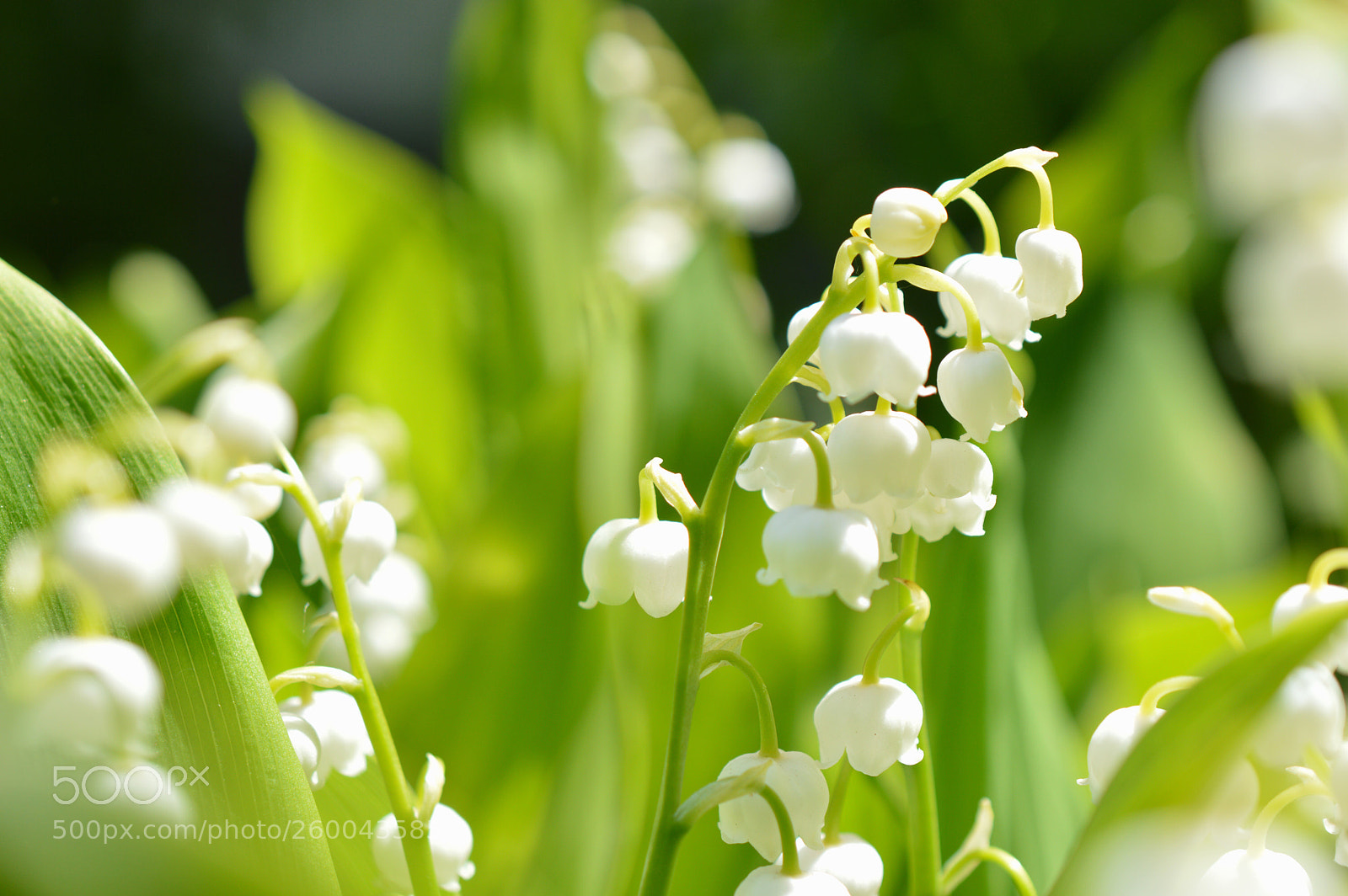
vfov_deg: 22.6
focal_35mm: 60
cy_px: 448
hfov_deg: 33.4
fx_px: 2245
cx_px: 674
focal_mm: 40
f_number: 5
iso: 100
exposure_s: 1/250
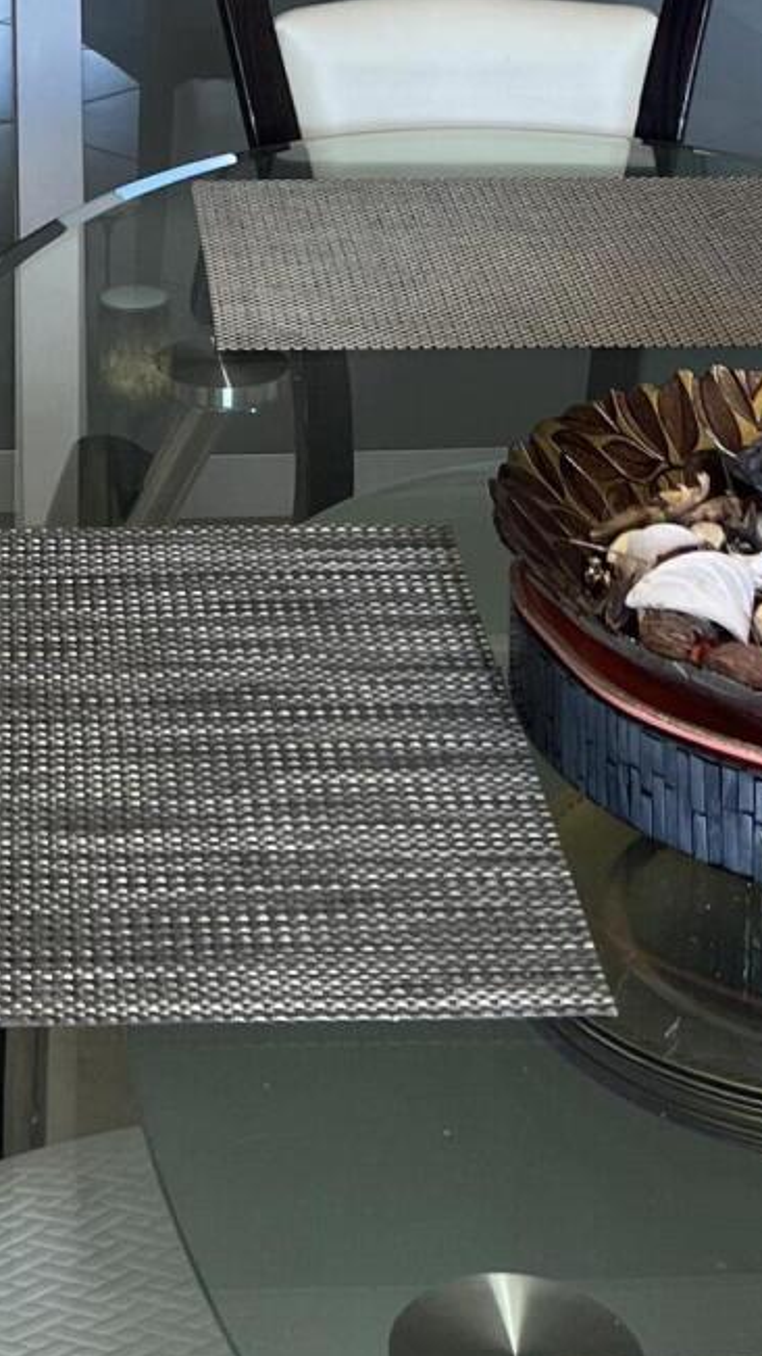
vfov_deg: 22.3
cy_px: -333
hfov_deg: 13.8
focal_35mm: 87
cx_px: 56
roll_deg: +0.5
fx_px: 3126
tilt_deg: -9.3
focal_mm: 5.7
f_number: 1.5
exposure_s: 1/60
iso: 80
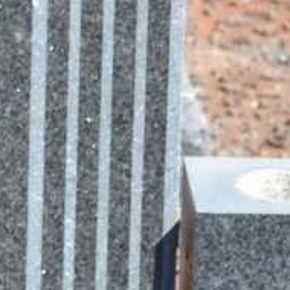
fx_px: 3365
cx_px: -143
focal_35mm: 355
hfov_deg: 4.9
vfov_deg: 4.9
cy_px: 79
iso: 220
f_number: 5.6
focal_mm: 44
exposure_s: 1/125
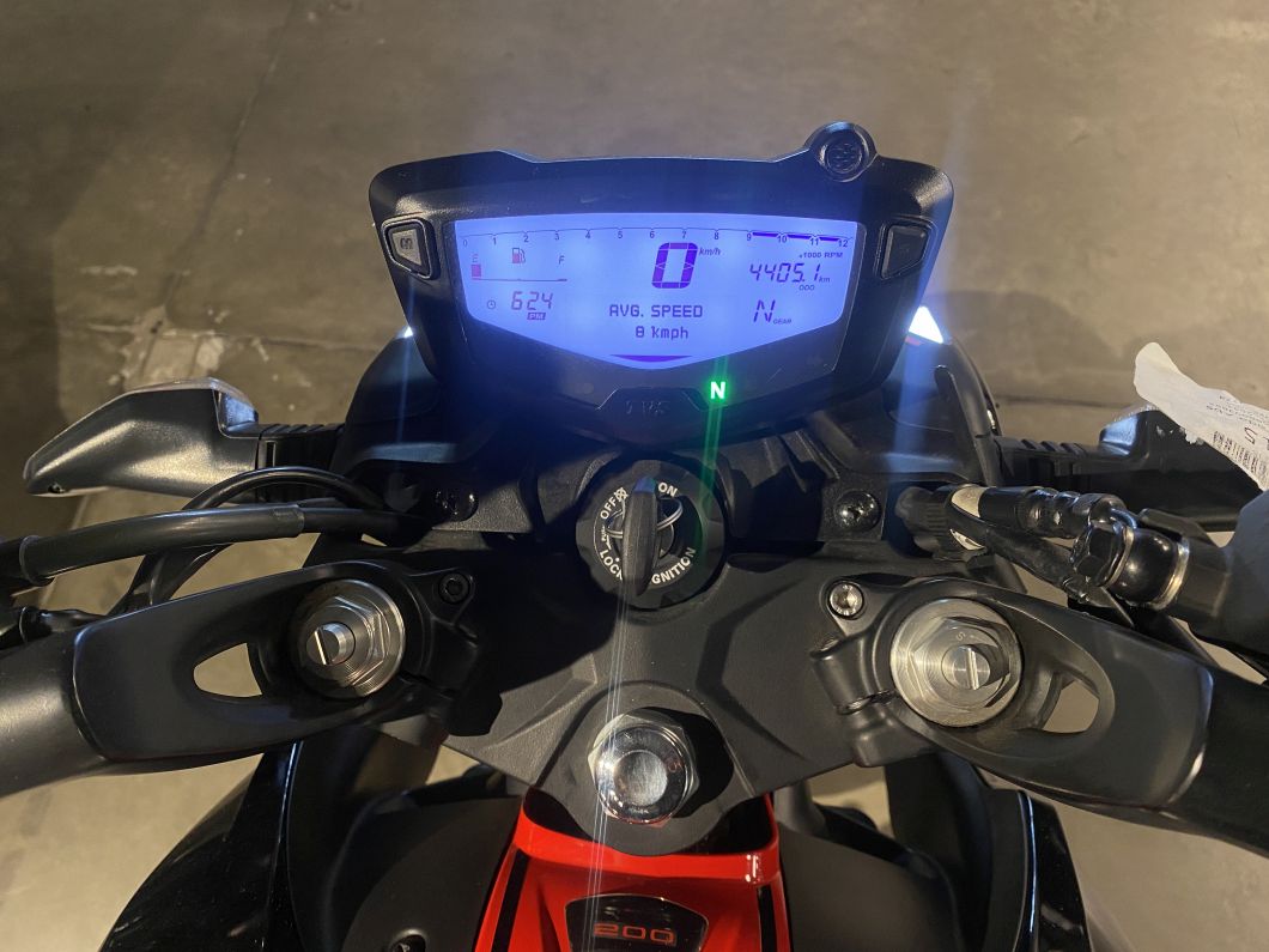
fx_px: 953
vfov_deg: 53.1
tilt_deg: -63.9
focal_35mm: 26
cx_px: 634
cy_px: 476
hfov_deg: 67.3
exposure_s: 1/50
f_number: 1.8
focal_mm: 4.25
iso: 100
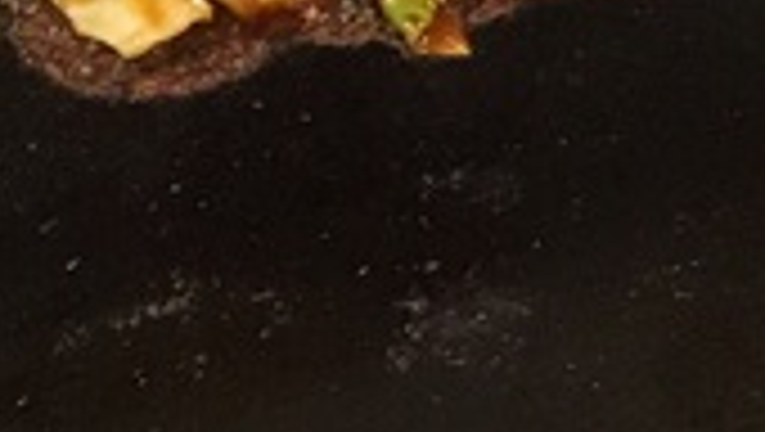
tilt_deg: -48.0
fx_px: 3614
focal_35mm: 178
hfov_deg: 10.9
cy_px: -432
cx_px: 1606
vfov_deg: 6.6
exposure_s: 1/30
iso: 200
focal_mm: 4.15
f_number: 2.2
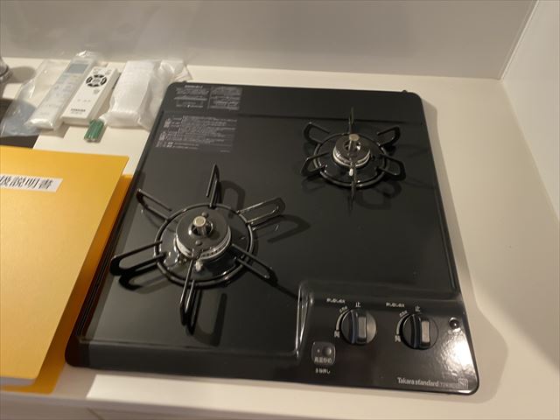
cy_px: 210
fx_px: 421
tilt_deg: -50.0
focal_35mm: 26
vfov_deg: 53.1
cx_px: 280
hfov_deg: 67.3
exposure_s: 1/50
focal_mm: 4.25
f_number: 1.8
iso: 160
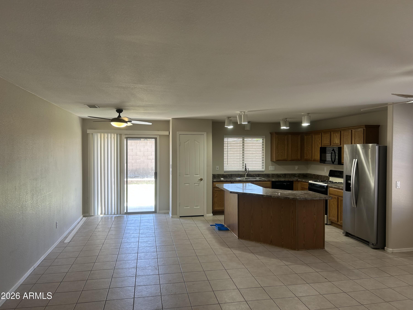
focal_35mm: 26
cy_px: 155
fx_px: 310
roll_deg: +1.2
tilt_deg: +0.9
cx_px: 206
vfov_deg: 53.1
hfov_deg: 67.3
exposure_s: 1/120
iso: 64
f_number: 1.5
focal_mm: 5.7
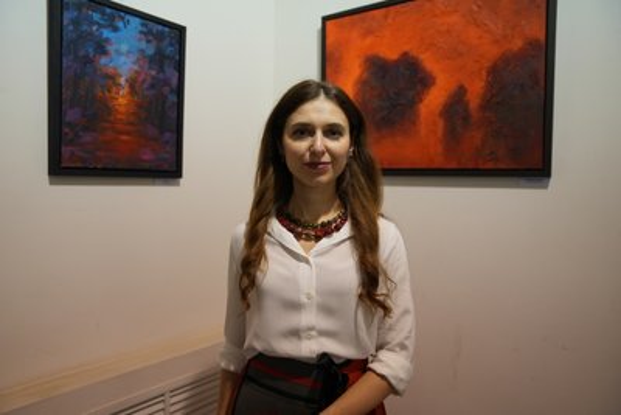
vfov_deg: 53.2
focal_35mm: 24
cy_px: 208
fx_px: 414
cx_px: 310
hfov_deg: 73.7
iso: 1600
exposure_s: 1/250
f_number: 2.8
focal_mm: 24
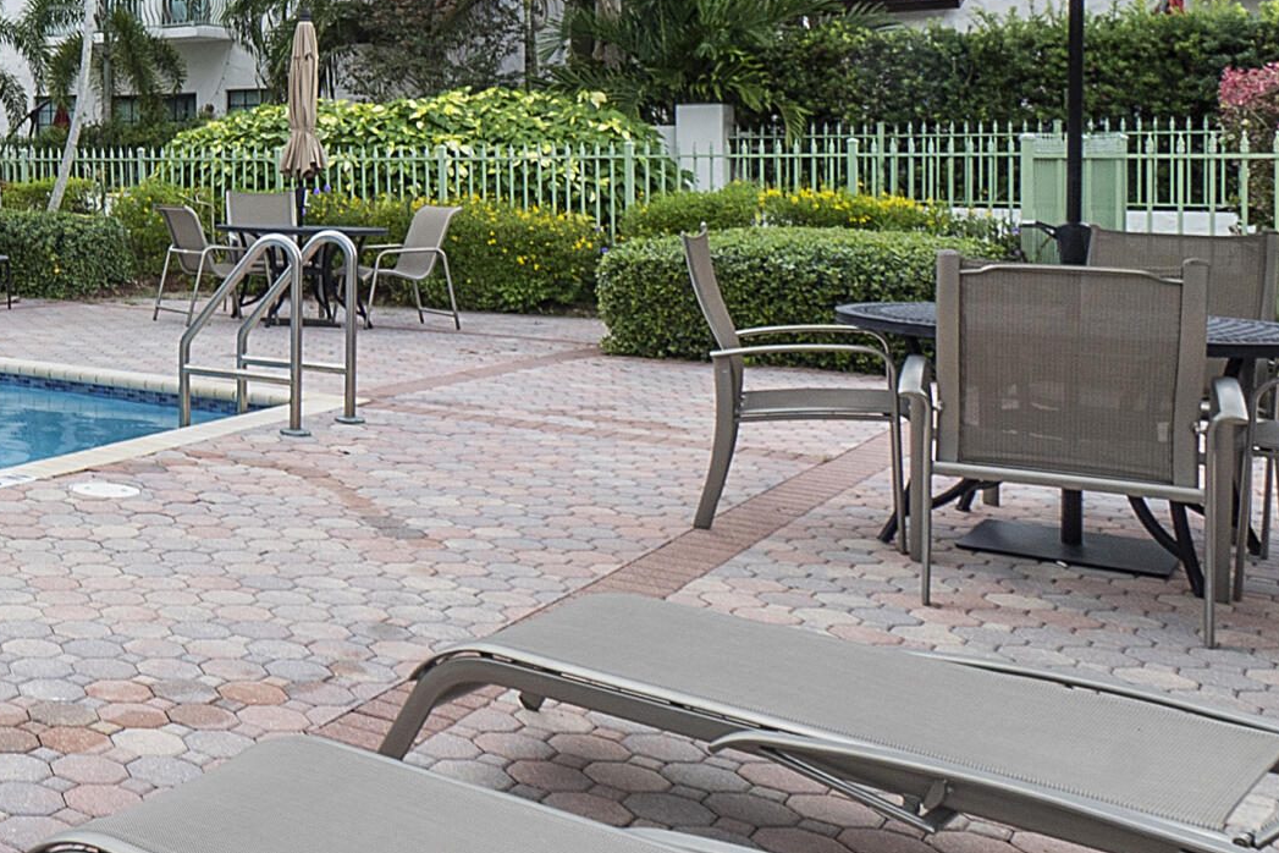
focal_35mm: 43
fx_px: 1528
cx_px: -272
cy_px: 167
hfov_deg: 35.3
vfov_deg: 30.4
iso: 160
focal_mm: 10
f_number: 11
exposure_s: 1/60
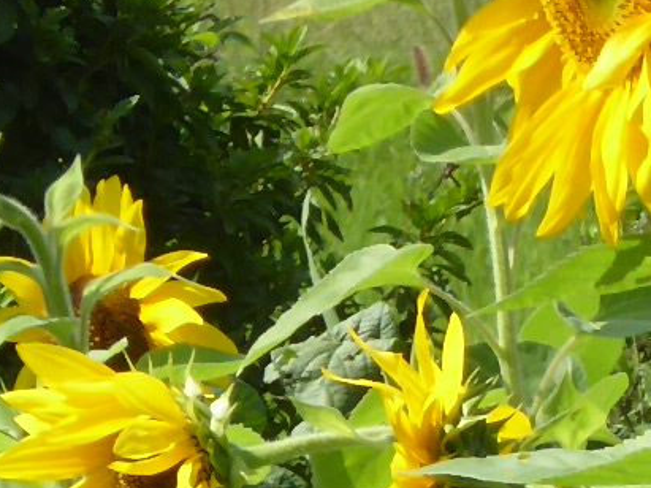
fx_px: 19666
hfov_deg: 1.9
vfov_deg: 1.4
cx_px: 955
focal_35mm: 1046
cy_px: 726
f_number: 5.4
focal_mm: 27.1
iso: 100
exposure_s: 1/320
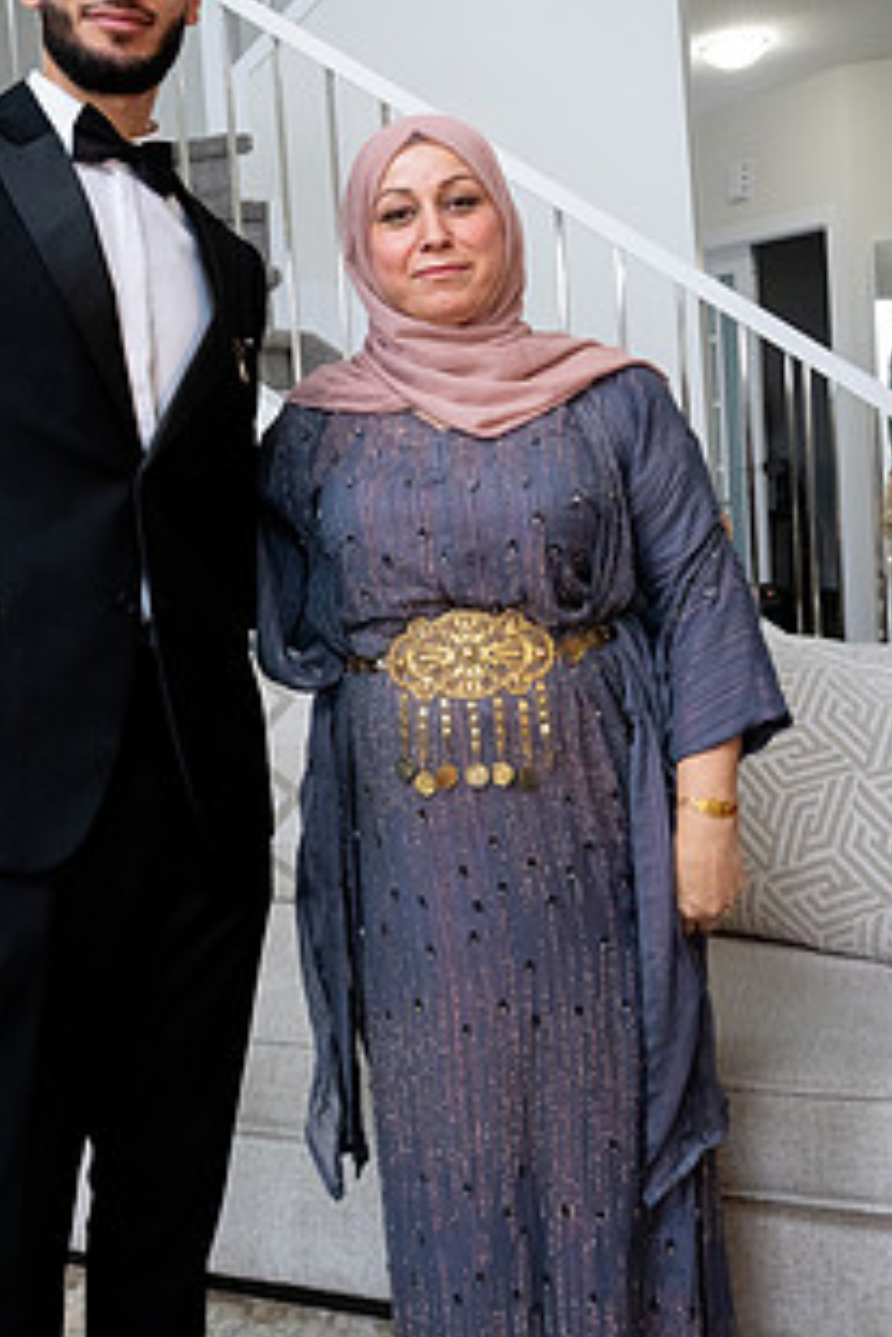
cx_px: 287
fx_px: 1449
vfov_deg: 49.3
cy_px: 549
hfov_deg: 33.9
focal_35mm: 39
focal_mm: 27
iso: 6400
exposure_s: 1/160
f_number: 9
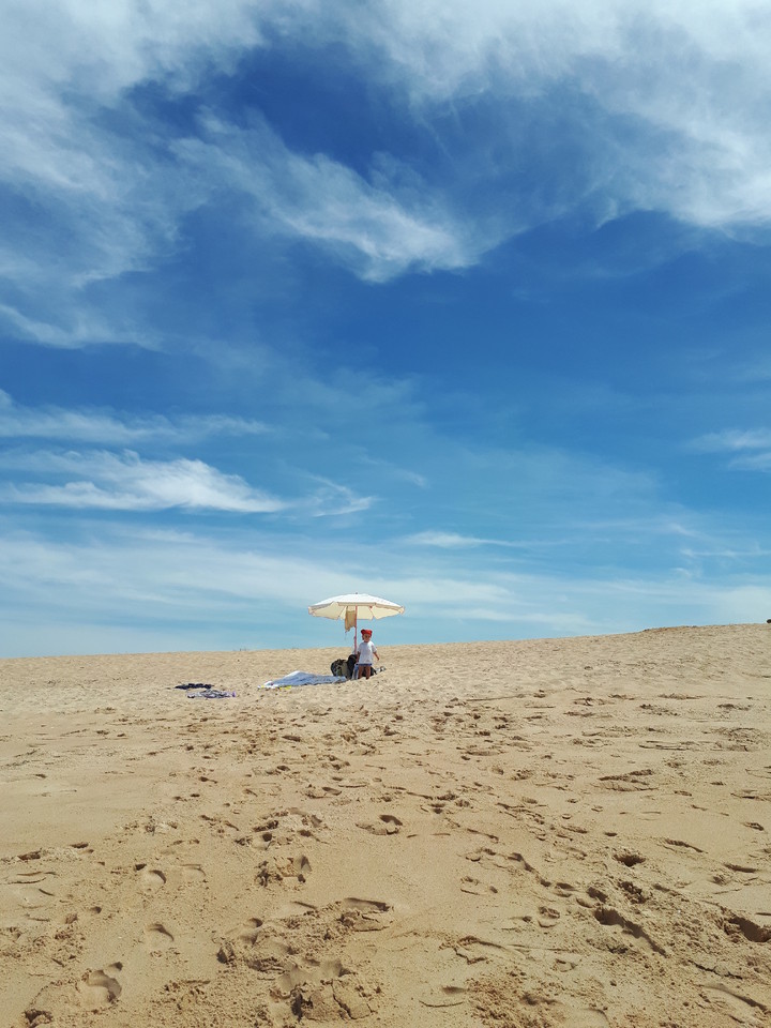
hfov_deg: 51.4
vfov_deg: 65.3
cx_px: 386
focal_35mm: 27
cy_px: 514
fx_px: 802
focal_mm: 3.6
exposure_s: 1/2146
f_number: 1.9
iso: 40
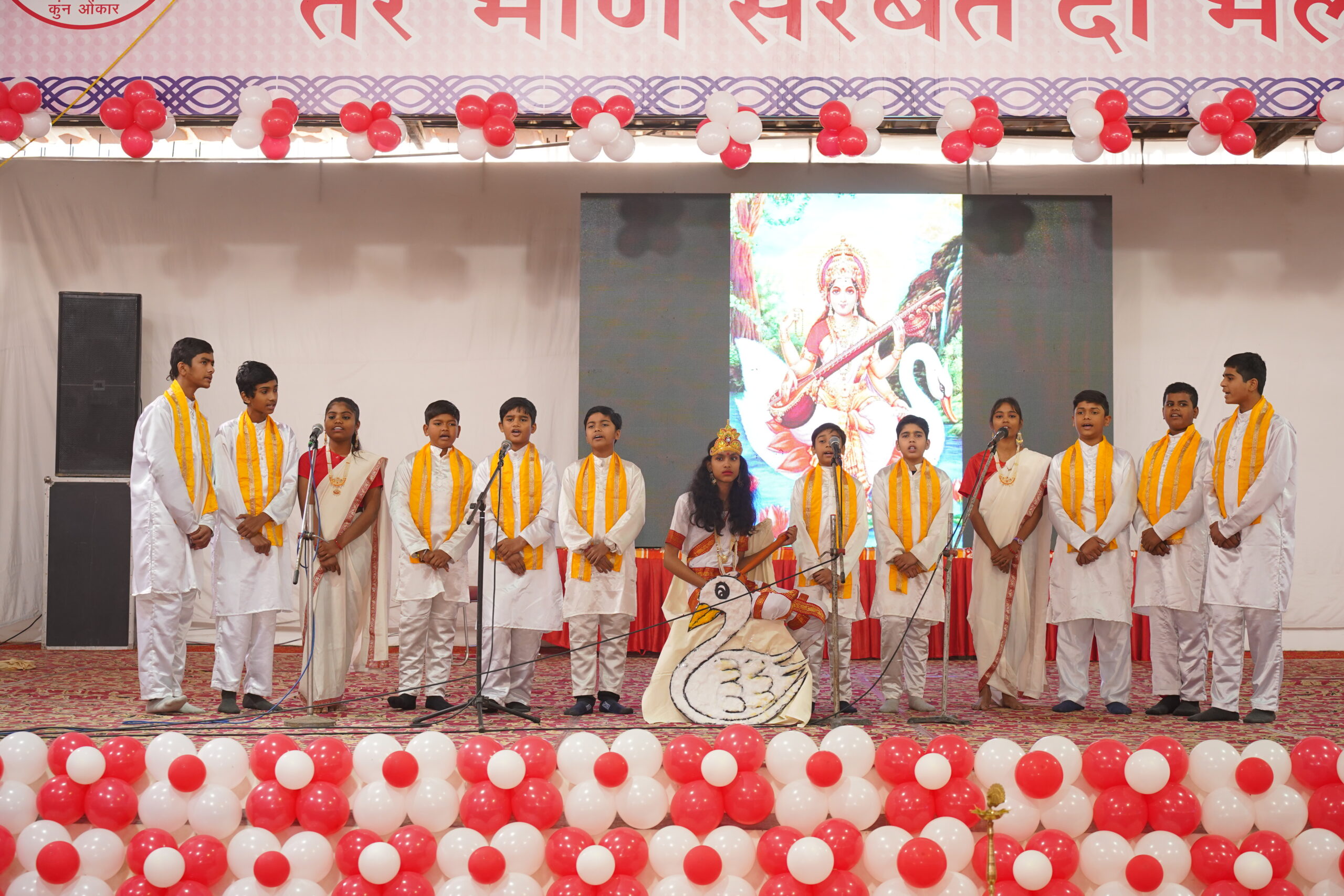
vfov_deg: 27.0
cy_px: 448
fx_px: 1867
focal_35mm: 50
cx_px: 672
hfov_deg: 39.6
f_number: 3.5
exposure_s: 1/160
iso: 1000
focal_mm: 50
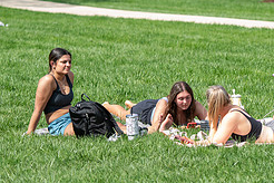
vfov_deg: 5.7
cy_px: -20
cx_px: 144
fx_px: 1827
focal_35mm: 240
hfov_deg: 8.6
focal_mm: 102
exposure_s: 1/500
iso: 100
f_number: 3.2
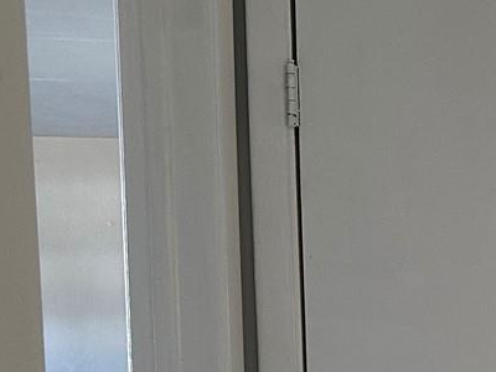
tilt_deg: -7.5
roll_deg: -1.0
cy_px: 523
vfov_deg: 14.6
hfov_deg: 18.1
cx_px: 749
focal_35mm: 96
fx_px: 1376
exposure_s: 1/118
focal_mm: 6.86
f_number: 1.78
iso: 250
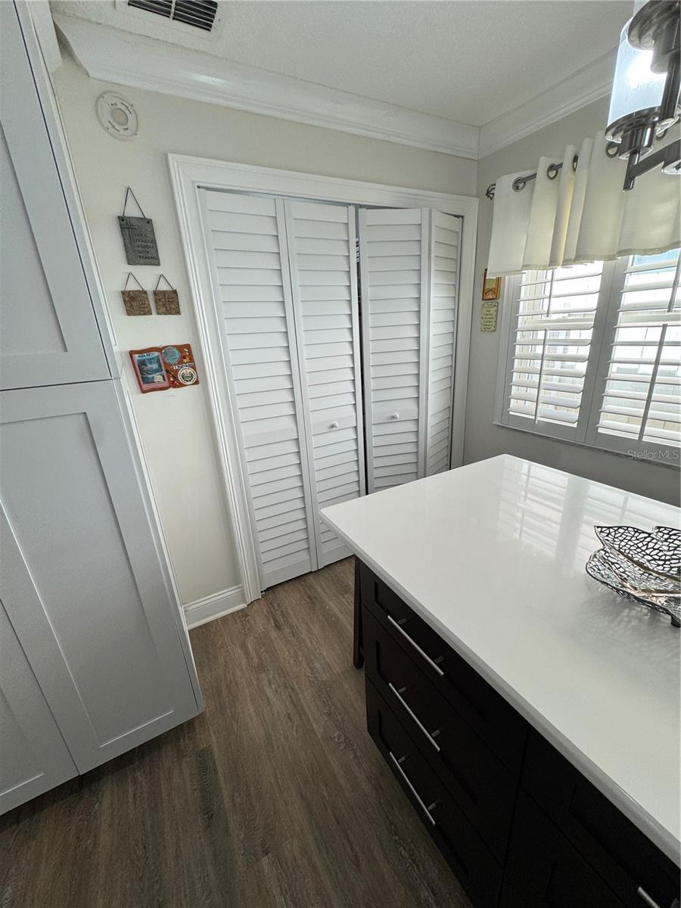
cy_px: 454
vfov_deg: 102.1
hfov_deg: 85.7
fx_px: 367
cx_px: 340
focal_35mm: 14
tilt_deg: -16.0
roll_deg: +4.2
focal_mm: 2.22
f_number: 2.2
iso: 80
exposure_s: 1/120
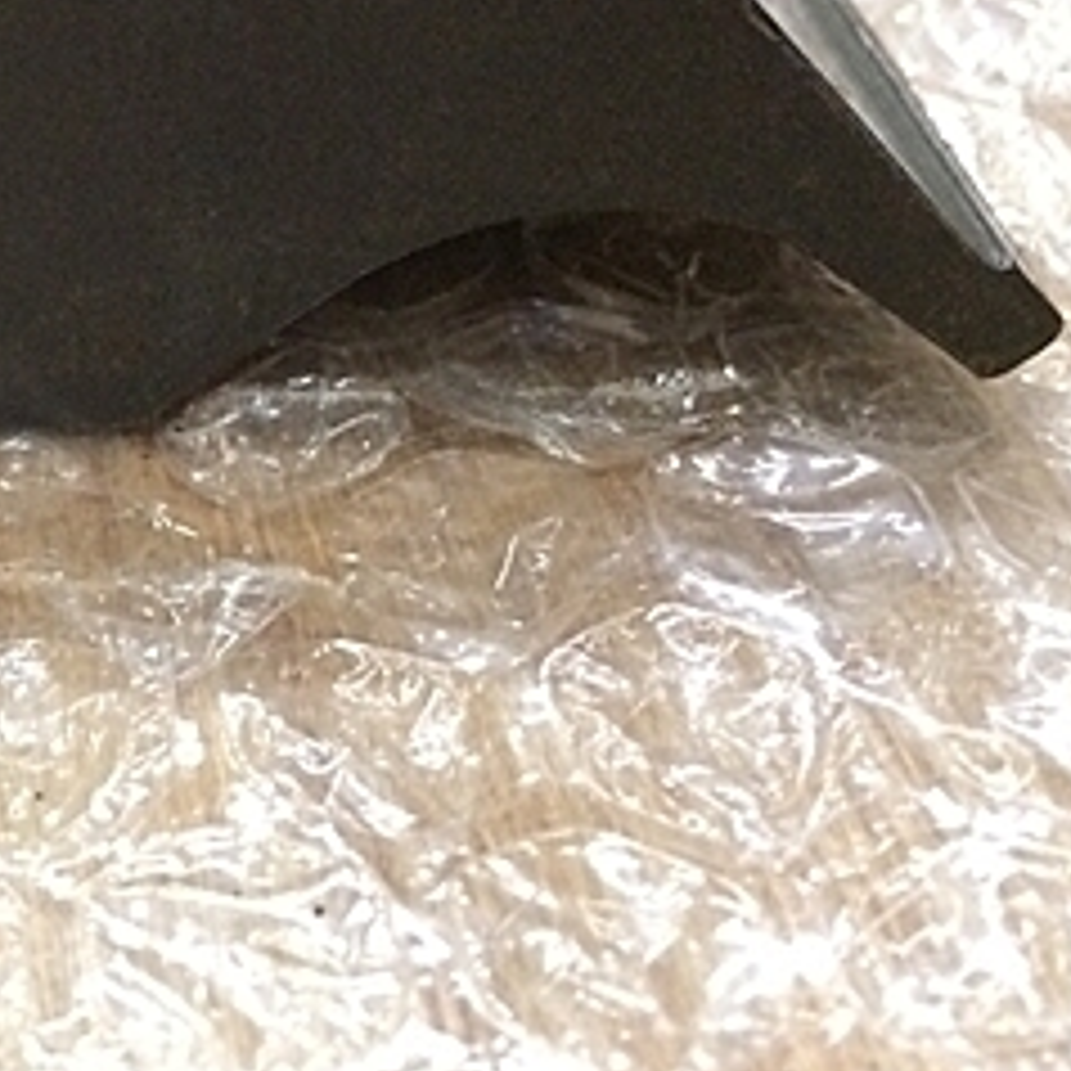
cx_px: -252
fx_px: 2415
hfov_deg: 22.8
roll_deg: +2.4
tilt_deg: -35.0
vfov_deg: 24.9
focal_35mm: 69
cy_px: 346
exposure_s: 1/30
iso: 250
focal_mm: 4.15
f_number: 2.2
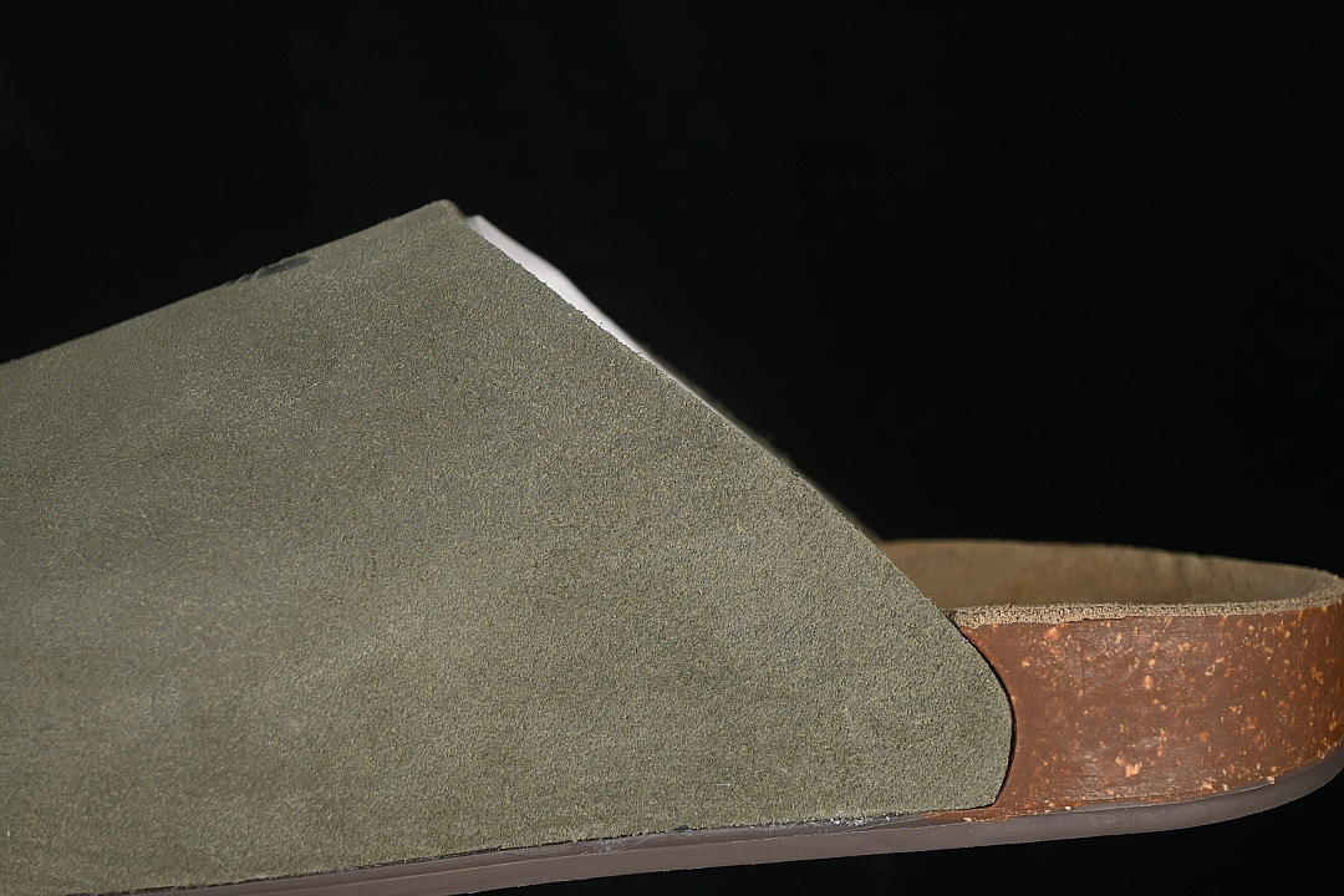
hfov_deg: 27.0
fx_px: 2800
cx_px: 672
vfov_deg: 18.2
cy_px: 448
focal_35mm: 75
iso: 160
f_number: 6.3
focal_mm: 50
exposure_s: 1/60
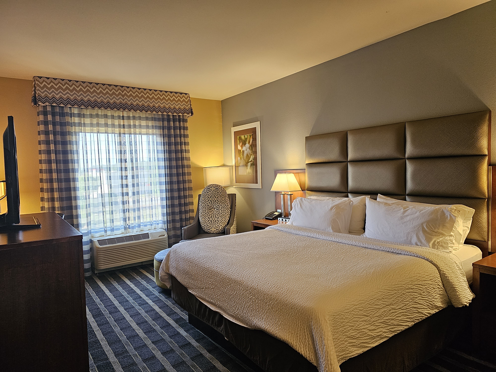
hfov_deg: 73.9
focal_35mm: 23
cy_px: 186
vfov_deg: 58.9
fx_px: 330
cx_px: 248
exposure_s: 1/120
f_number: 1.7
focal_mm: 6.3
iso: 320
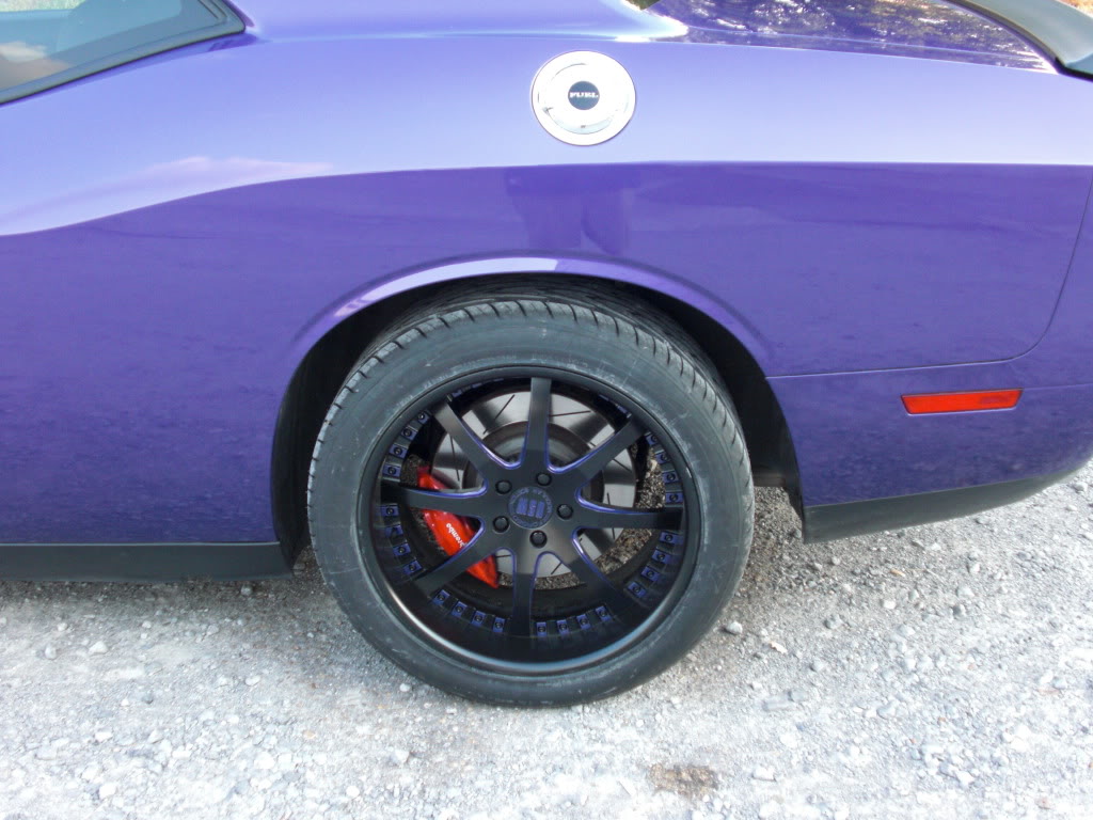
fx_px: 1358
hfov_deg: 43.9
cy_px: 410
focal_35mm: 43
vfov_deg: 33.6
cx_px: 546
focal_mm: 7.6
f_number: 3.1
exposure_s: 1/100
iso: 200
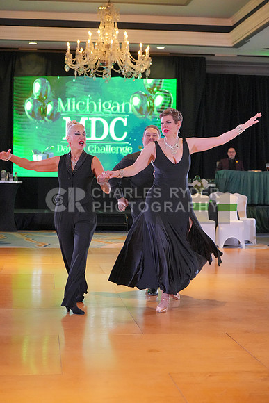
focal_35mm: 70
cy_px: 202
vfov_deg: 28.8
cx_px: 134
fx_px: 784
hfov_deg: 19.5
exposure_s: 1/500
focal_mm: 70
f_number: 4
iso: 8000
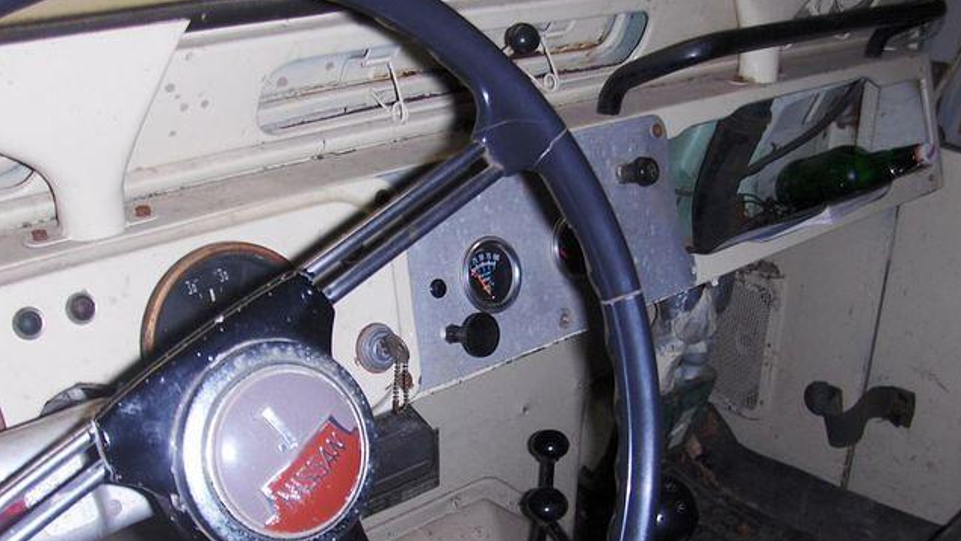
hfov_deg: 45.5
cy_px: 358
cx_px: 482
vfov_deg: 26.4
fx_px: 1147
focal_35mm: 45
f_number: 3.5
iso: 100
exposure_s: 1/60
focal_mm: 6.5
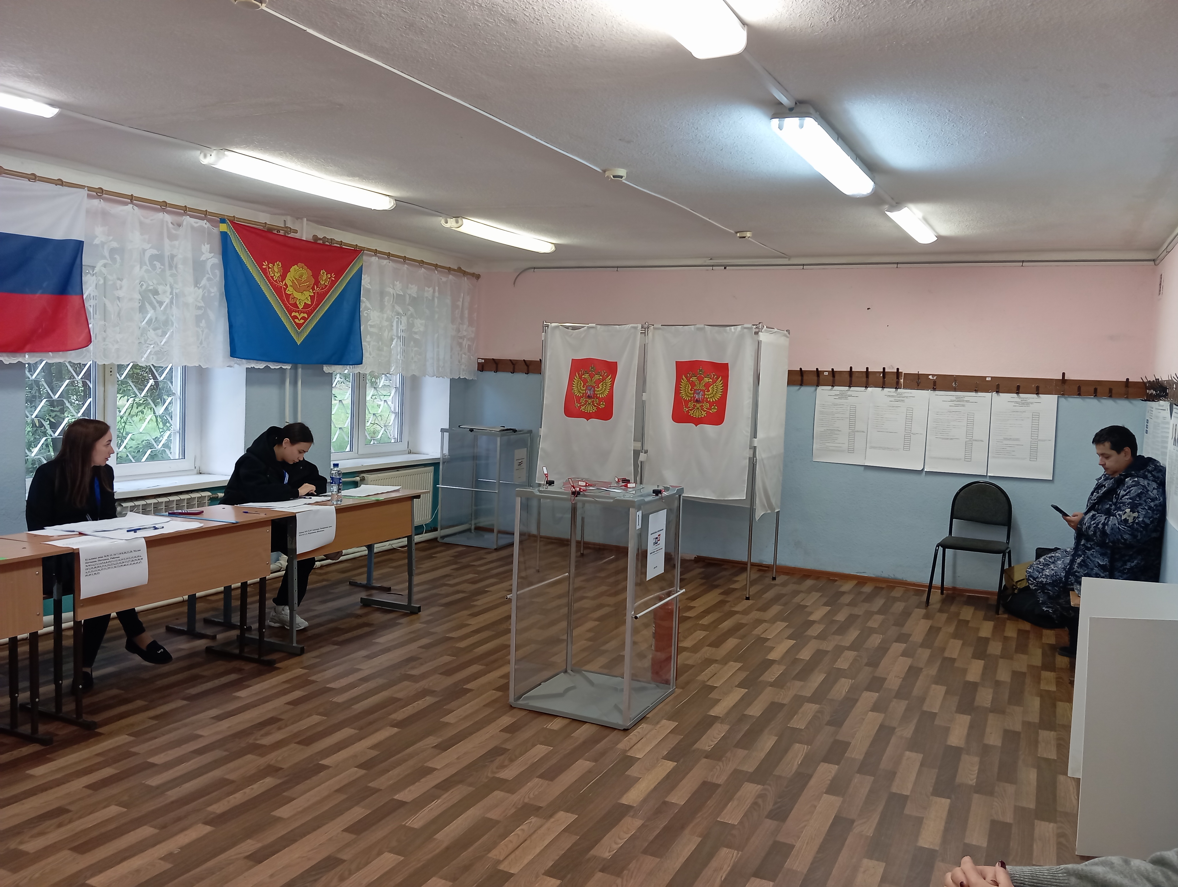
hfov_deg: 63.4
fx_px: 954
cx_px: 589
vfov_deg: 49.9
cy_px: 444
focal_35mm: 28
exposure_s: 1/33.3
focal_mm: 4.22
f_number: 1.8
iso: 262
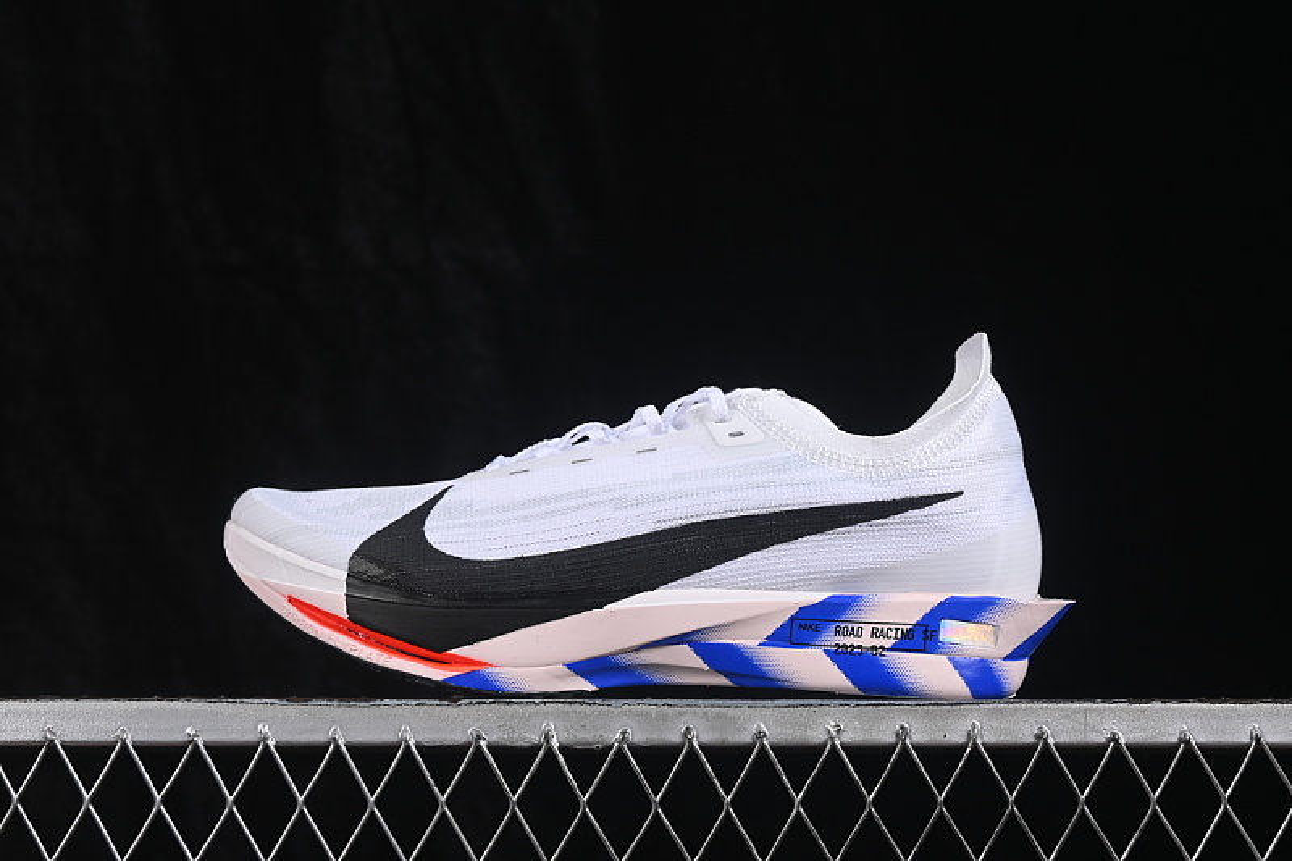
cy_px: 430
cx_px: 646
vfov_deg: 18.2
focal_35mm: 75
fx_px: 2691
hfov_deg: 27.0
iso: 160
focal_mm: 50
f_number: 8
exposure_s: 1/100
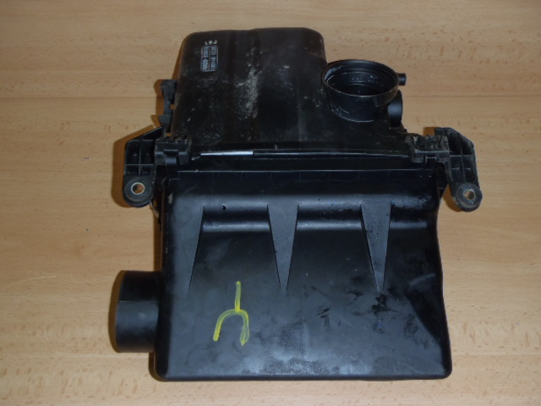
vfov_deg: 37.7
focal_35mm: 38
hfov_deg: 49.0
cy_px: 203
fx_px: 594
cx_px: 270
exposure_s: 1/40
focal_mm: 6.83
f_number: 4.6
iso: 100
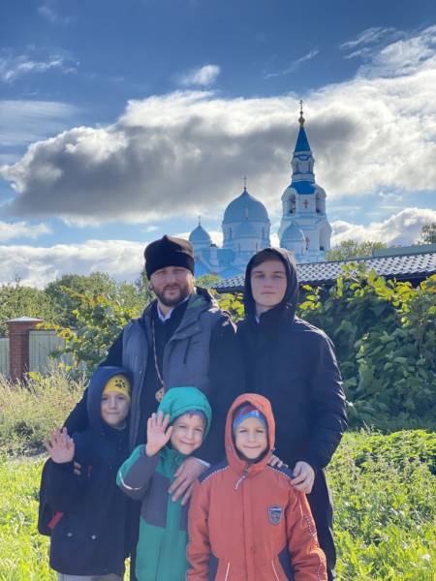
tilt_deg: +3.6
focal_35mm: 52
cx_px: 218
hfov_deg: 28.0
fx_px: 873
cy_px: 290
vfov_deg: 36.8
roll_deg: +0.5
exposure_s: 1/1229
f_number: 2
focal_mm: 6
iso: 20
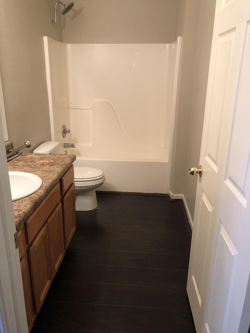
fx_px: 270
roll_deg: -0.1
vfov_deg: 63.4
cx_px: 125
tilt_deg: -19.2
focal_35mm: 28
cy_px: 166
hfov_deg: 49.7
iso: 64
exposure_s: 1/15
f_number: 1.8
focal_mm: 4
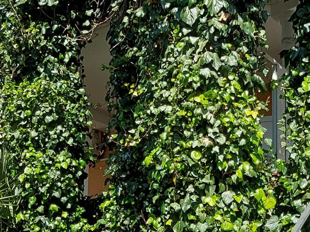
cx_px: 183
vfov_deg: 25.0
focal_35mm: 55
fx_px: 492
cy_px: 244
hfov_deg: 34.9
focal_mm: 1.74
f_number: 2.2
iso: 50
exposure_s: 1/997
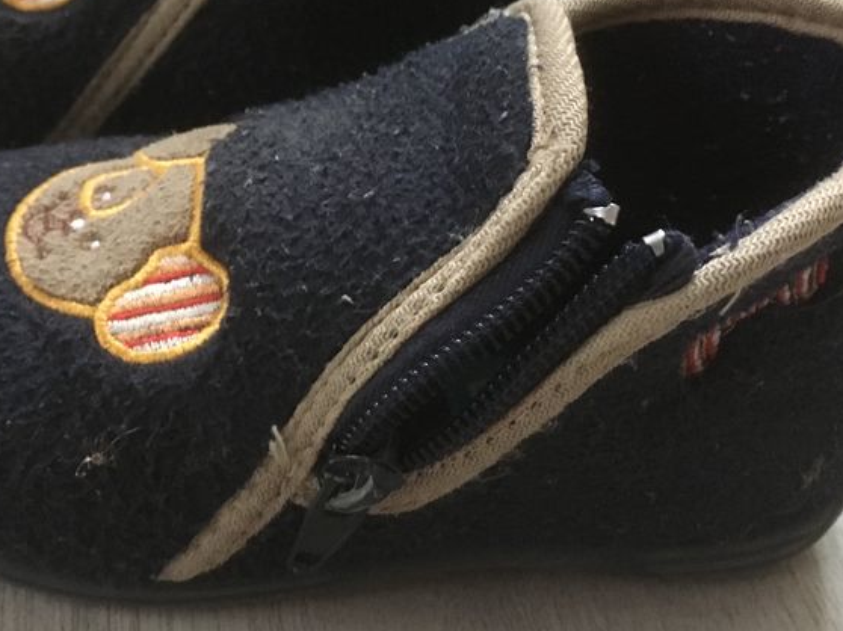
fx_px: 1266
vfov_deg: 27.8
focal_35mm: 52
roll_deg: -10.9
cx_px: 299
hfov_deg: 36.5
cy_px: 208
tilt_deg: -42.1
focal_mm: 4.15
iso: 500
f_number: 2.2
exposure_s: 1/17
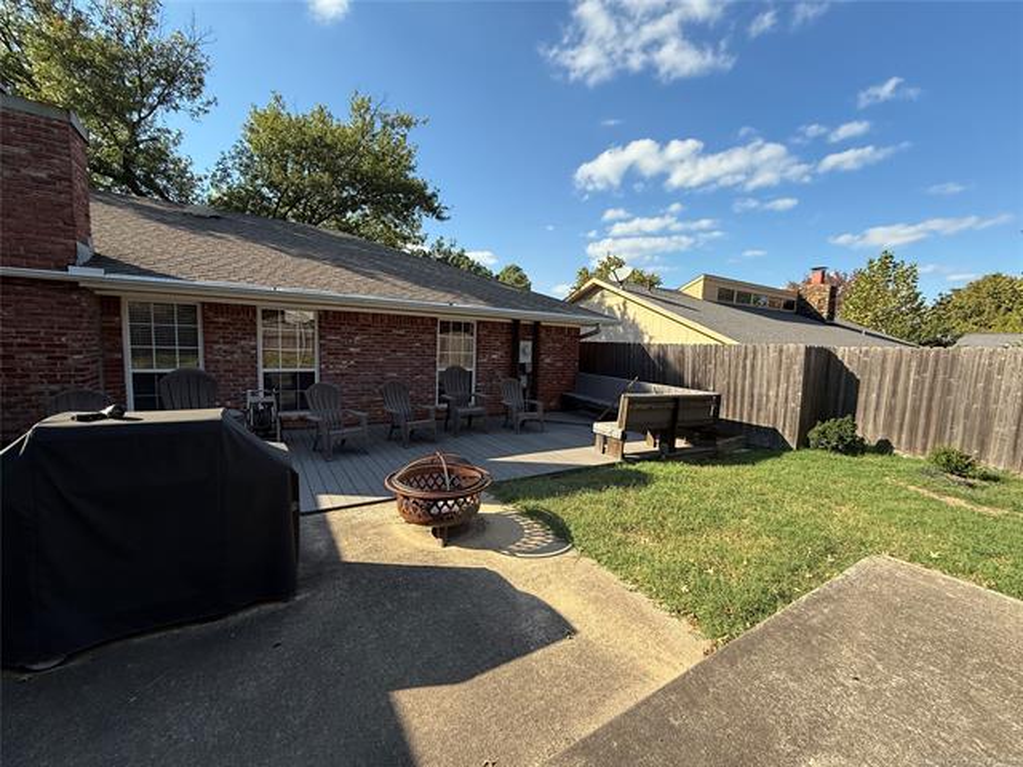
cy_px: 384
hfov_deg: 102.1
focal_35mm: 14
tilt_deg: -4.9
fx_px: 414
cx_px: 512
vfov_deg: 85.7
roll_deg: -1.1
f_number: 2.2
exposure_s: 1/901
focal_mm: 2.22
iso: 50
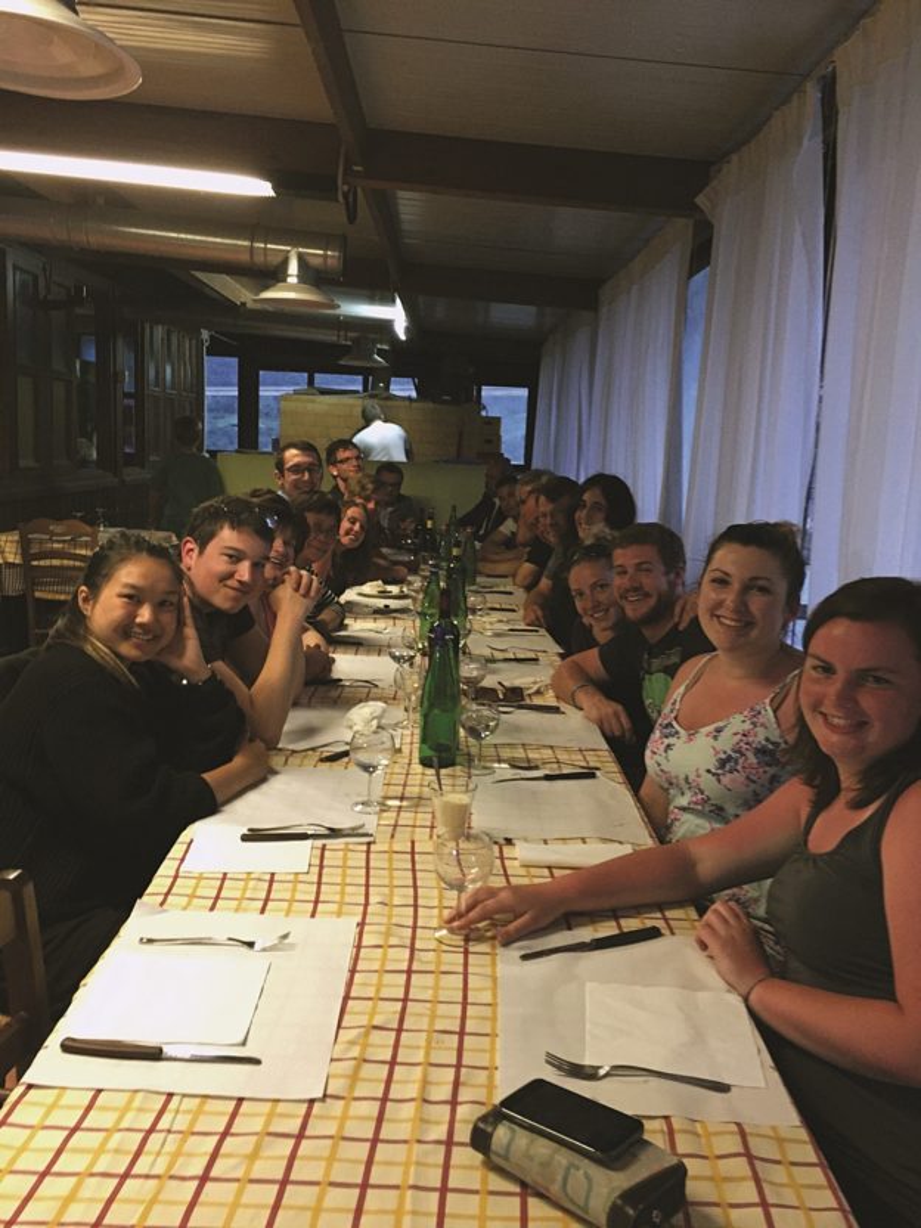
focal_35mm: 29
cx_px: 460
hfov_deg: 48.2
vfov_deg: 61.7
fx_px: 1029
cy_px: 614
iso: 250
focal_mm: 4.15
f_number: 2.2
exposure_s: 1/25
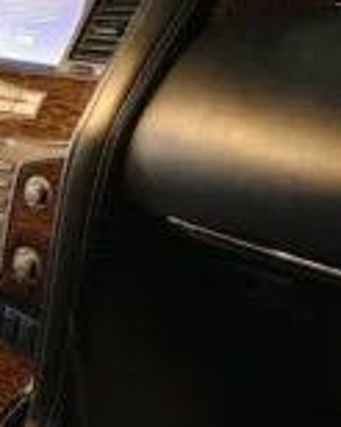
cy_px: 105
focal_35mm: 61
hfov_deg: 23.2
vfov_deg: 30.4
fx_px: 770
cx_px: -47
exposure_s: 1/25
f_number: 1.78
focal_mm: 6.86
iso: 1000
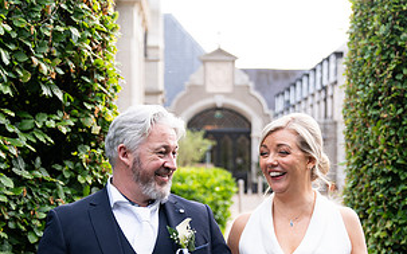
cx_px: 238
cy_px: 259
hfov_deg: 24.1
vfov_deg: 14.9
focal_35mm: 86
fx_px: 953
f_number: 2.8
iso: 400
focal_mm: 44
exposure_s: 1/200
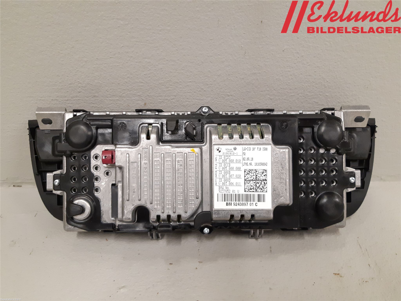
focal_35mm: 26
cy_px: 150
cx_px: 200
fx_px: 301
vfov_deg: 53.1
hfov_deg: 67.3
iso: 250
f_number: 1.7
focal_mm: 3.93
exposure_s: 1/50
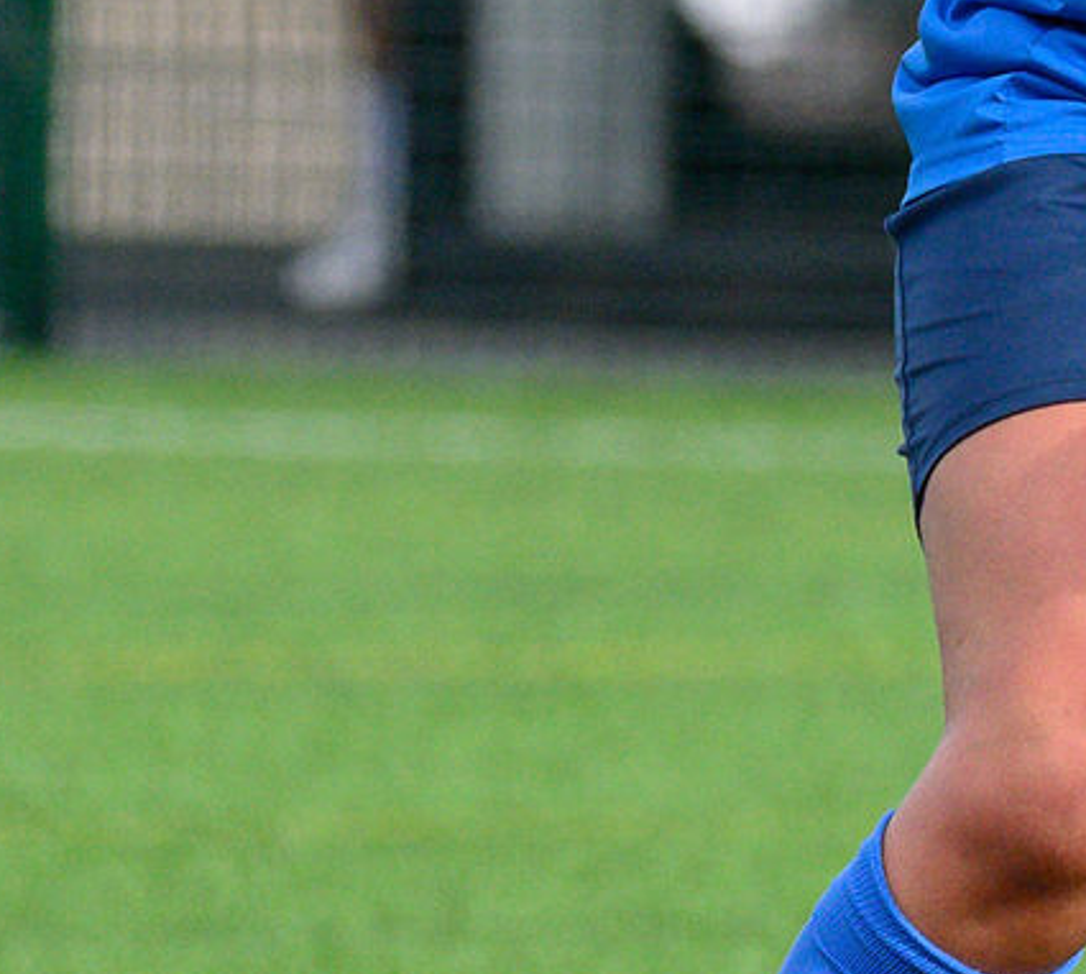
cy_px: -165
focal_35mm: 2148
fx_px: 72403
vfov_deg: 0.8
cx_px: 2527
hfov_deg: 0.9
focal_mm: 240
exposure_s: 1/1600
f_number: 5
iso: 640
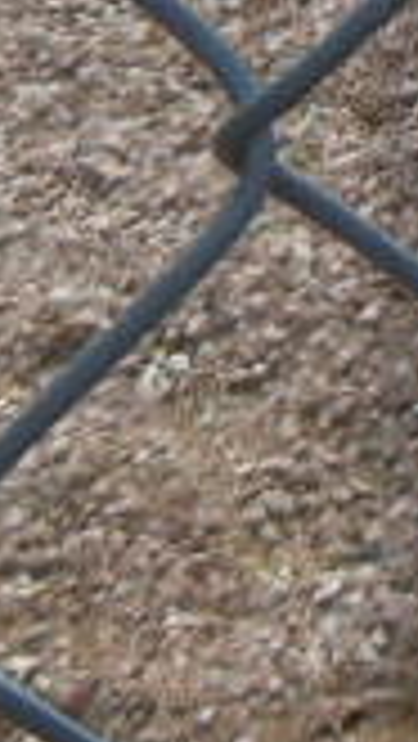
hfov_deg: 5.9
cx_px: 557
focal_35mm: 203
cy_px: -508
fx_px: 3994
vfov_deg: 10.1
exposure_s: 1/400
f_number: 3.5
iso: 100
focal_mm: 5.4
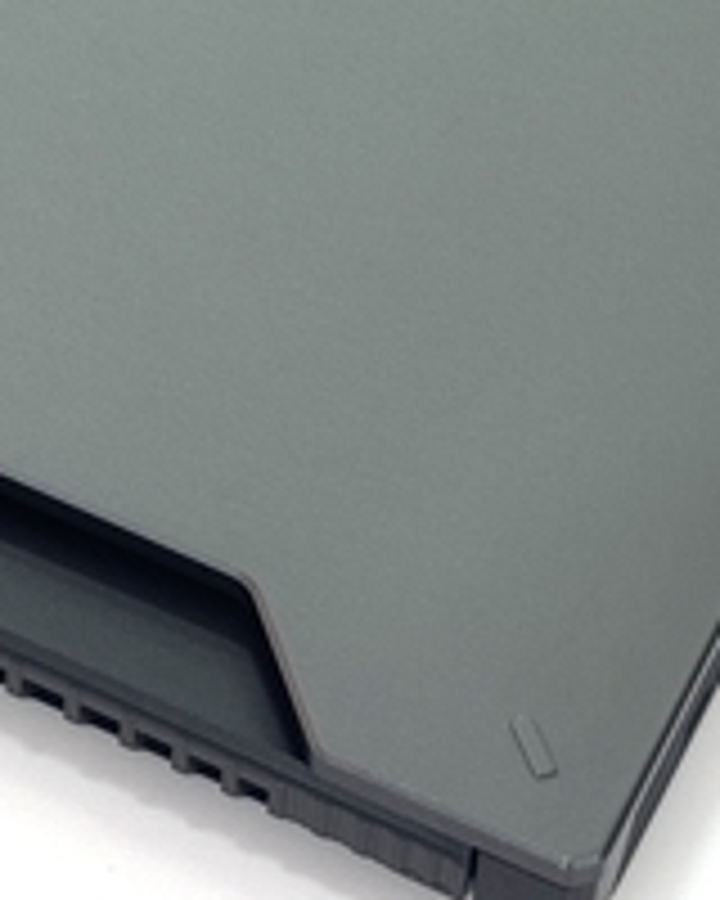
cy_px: -176
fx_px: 4981
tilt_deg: -46.9
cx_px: -338
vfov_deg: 10.2
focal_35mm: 187
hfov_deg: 8.1
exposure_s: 1/100
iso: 50
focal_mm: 6.76
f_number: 1.78
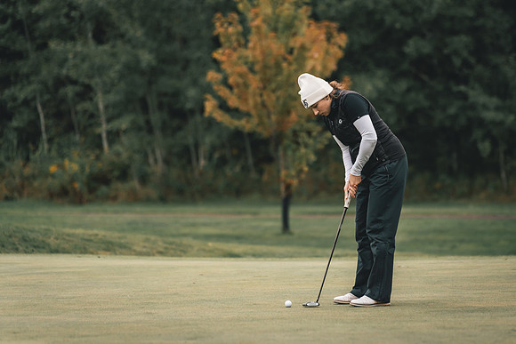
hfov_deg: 9.2
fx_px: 3212
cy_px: 178
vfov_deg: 6.1
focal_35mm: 224
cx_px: 333
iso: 800
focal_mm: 150
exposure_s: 1/1600
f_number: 2.8
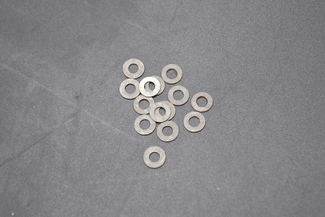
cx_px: 162
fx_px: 745
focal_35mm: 82
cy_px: 108
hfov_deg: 24.6
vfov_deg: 16.6
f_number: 5.6
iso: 400
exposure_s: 1/30
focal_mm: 55
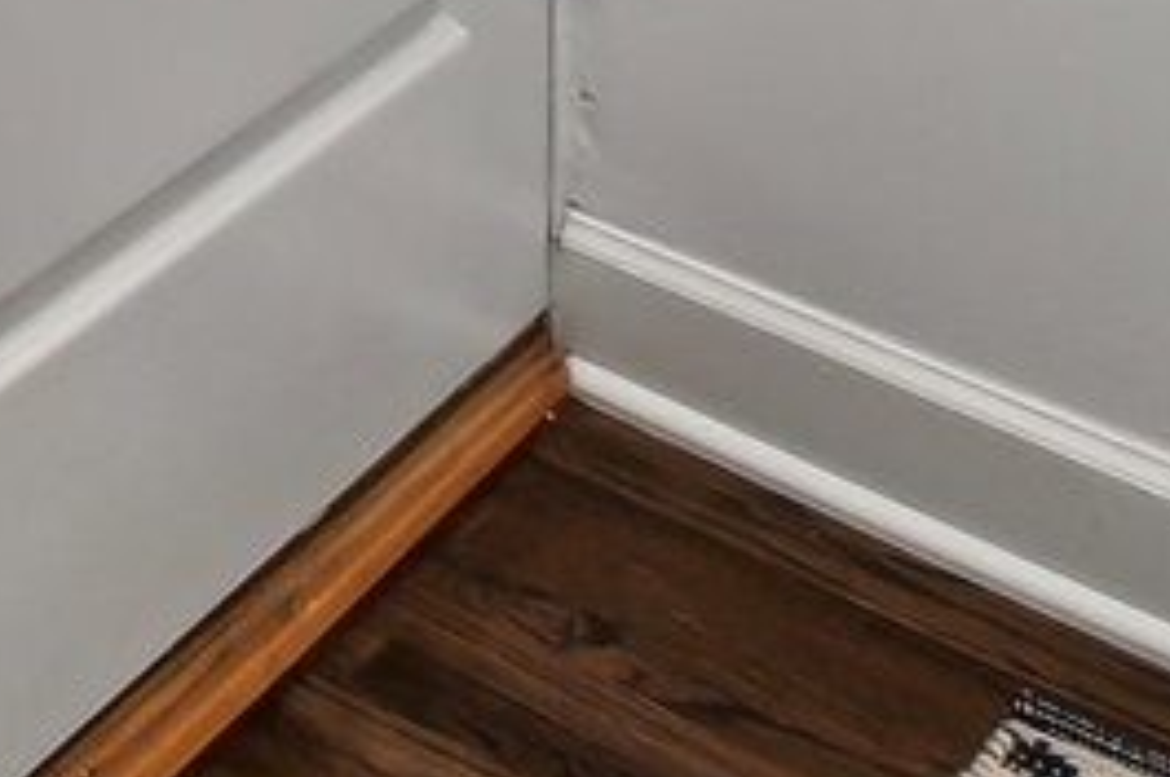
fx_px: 2986
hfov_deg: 16.1
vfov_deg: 10.4
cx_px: -1291
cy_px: -1567
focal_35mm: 92
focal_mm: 10
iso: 400
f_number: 8
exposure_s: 1/5
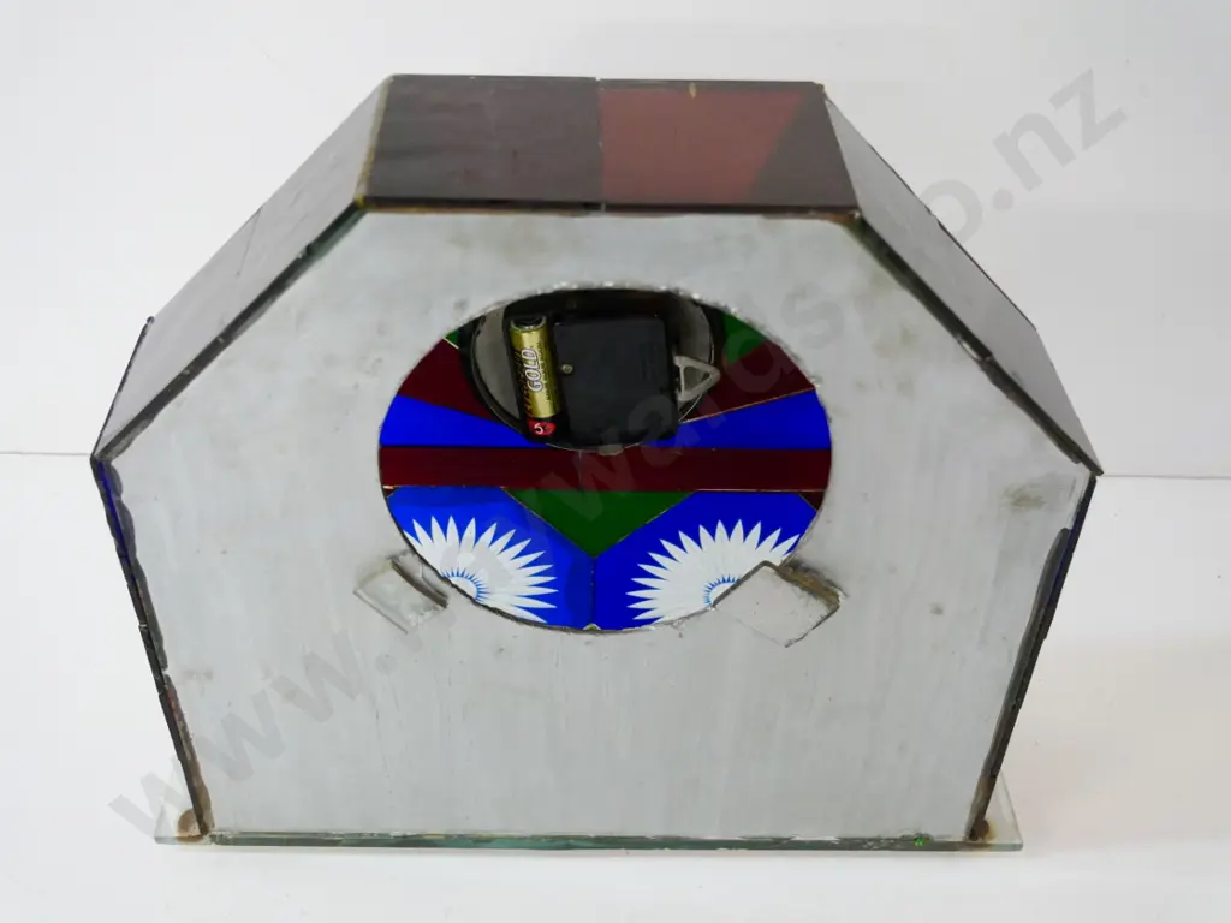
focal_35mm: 36
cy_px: 462
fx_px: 1280
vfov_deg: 39.7
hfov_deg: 51.4
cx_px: 616
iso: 3200
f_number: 4.5
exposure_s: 1/125
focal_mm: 18
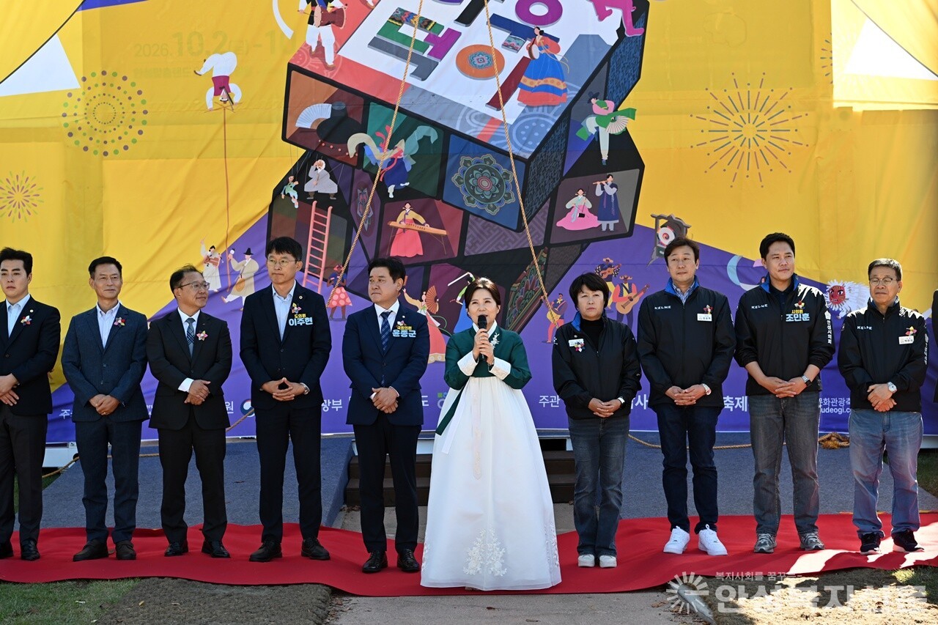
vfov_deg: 21.9
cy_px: 312
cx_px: 469
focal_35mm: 62
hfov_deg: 32.4
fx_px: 1615
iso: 180
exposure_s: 1/250
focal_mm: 62
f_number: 5.6
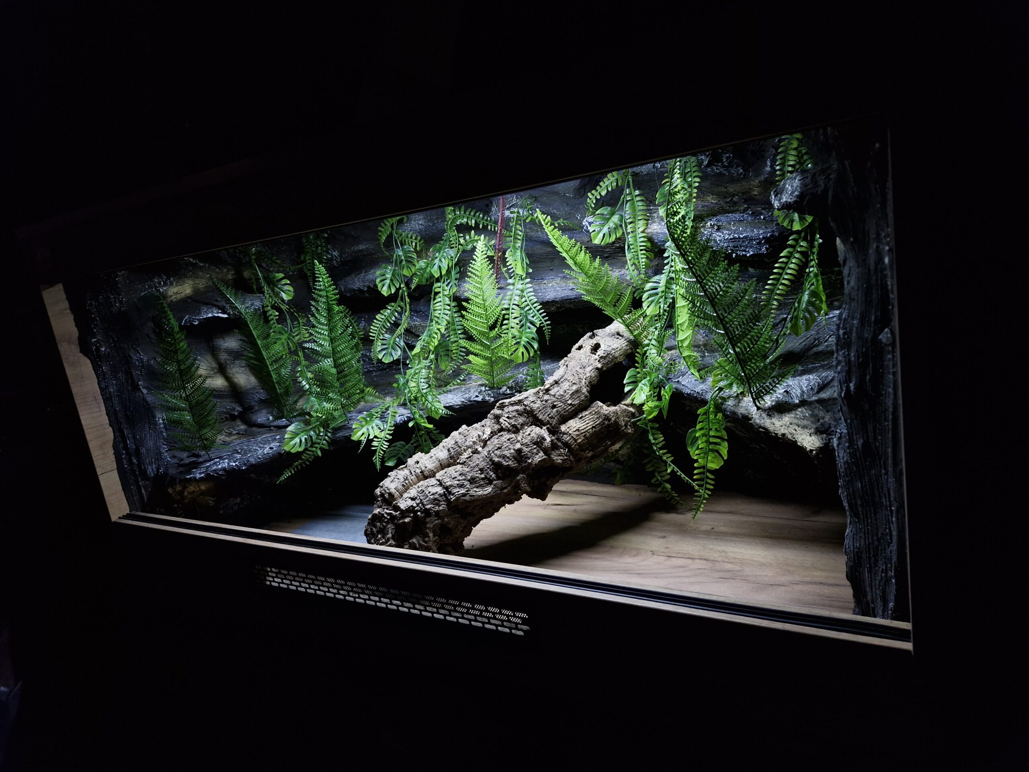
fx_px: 684
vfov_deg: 58.9
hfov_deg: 73.9
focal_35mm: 23
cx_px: 514
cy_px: 386
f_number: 1.8
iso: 50
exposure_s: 1/100
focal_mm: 5.54
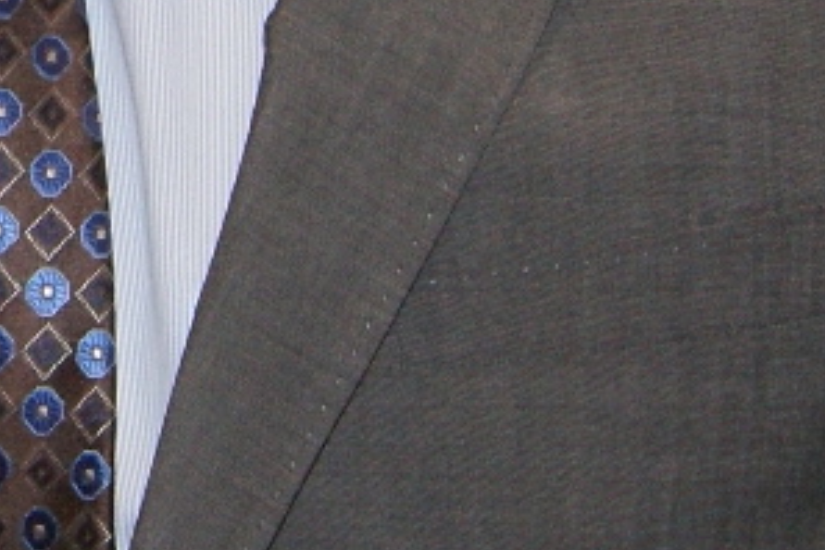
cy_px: -531
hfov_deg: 8.5
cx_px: -636
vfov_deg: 5.8
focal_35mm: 233
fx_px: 5339
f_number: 5.6
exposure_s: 1/60
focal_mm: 24
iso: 400
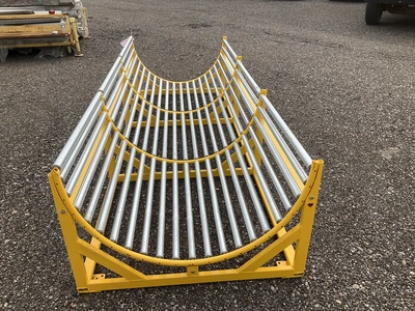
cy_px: 156
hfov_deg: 61.7
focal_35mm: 29
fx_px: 348
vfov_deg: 48.2
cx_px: 208
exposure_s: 1/1912
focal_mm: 3
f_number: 1.8
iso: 25
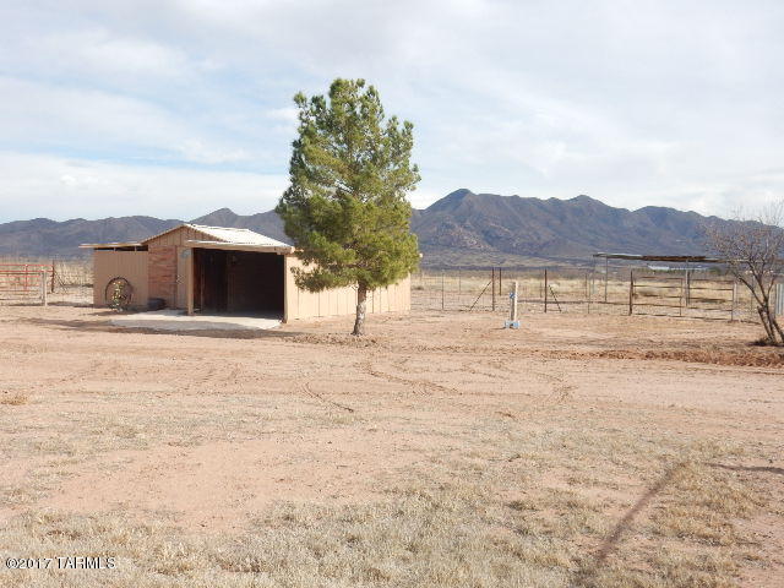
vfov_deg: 33.6
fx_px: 974
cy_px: 294
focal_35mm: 43
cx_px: 392
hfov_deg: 43.9
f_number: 4.2
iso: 125
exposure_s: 1/800
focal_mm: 7.6
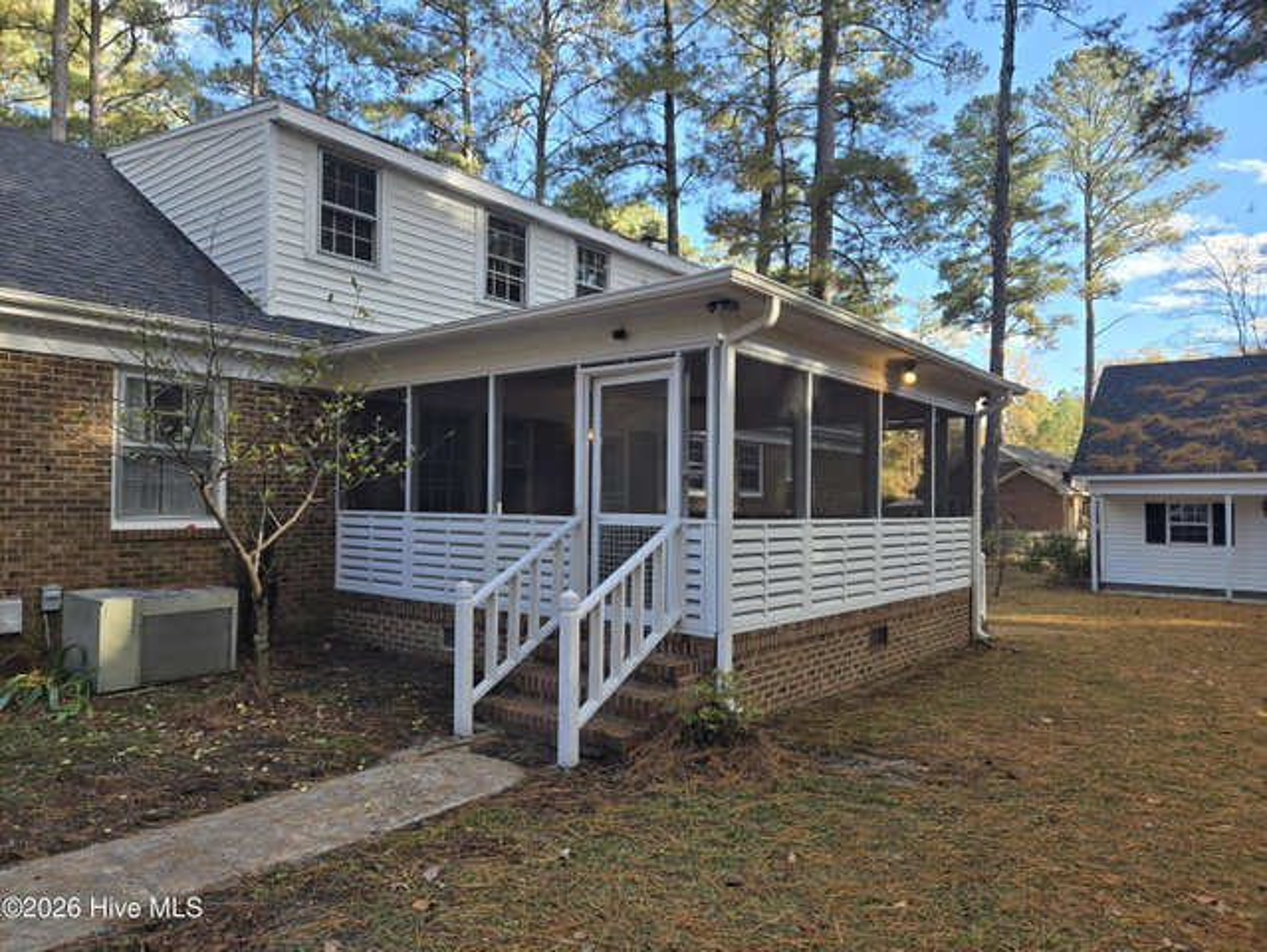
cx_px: 634
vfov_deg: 58.9
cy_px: 476
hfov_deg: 73.9
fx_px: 842
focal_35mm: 23
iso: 25
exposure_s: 1/341
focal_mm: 5.4
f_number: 1.8
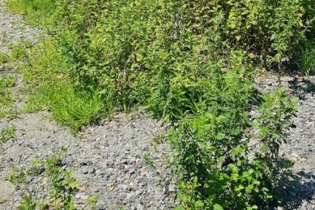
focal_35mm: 63
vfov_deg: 19.8
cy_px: -66
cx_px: 204
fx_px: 551
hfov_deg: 31.7
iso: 25
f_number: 1.8
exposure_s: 1/1667
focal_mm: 5.4
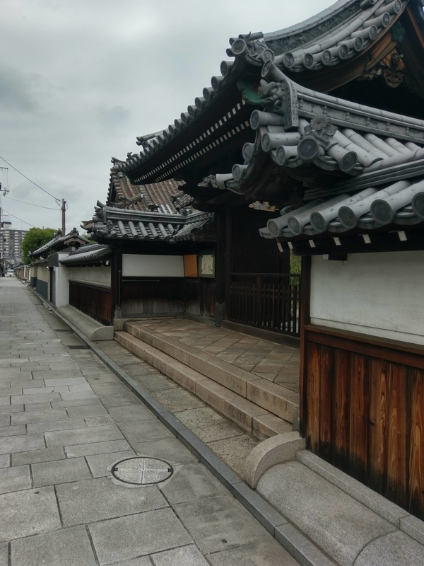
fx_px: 425
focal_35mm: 26
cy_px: 283
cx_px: 212
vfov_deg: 67.3
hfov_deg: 53.1
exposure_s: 1/3310
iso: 100
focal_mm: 4.58
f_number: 1.8
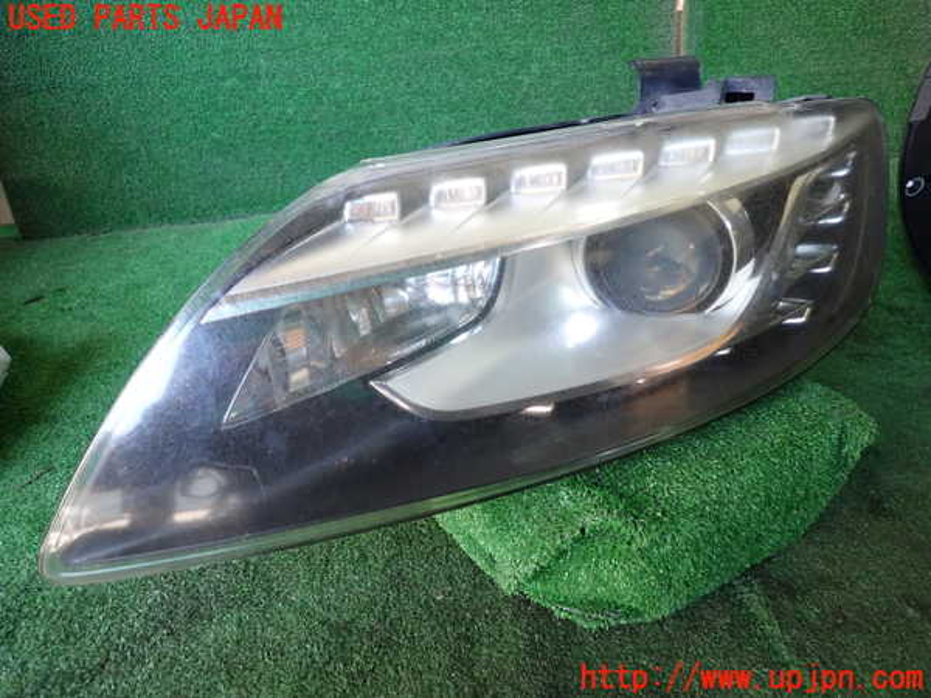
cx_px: 466
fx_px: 672
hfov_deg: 69.4
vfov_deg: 54.9
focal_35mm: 25
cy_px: 349
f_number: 2
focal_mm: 4.5
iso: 200
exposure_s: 1/80
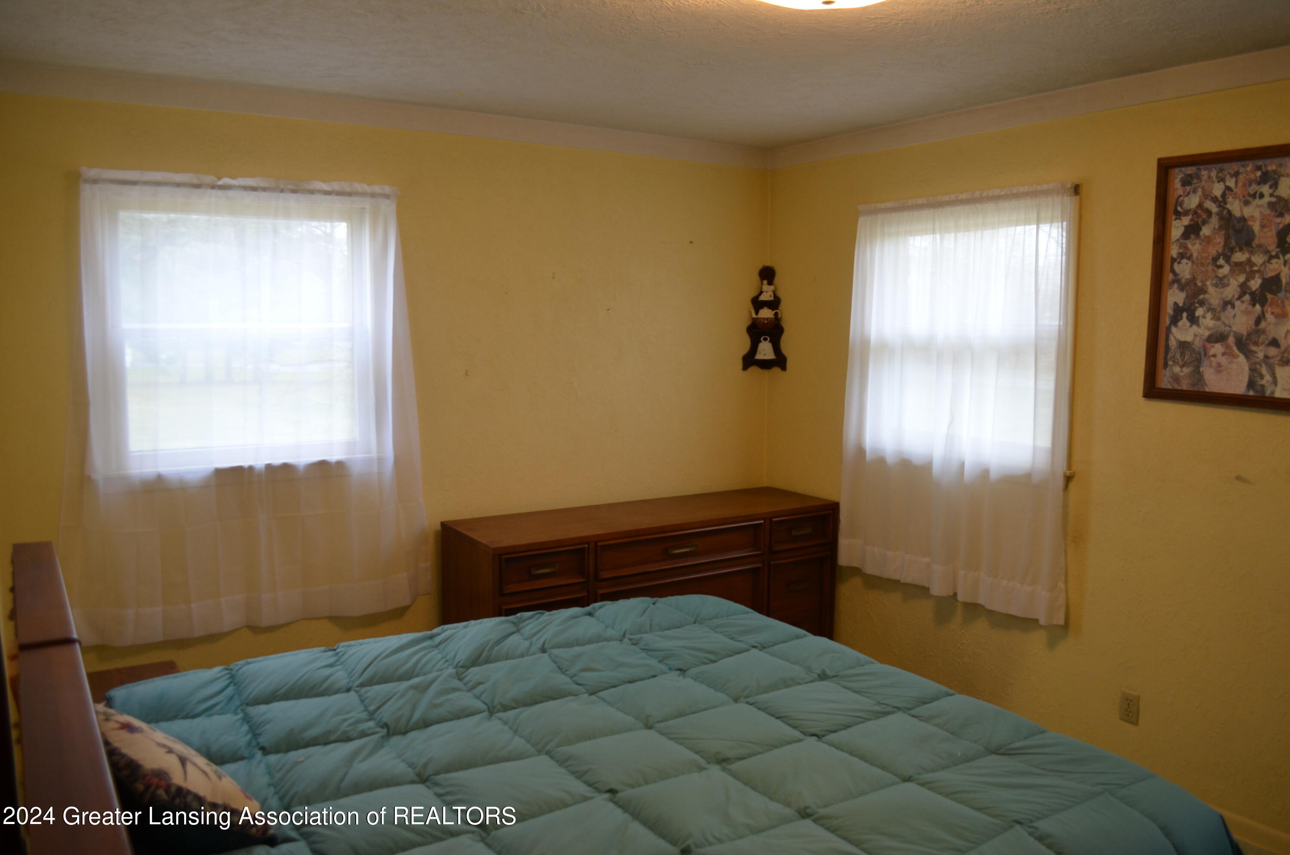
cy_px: 428
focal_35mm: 27
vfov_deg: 47.7
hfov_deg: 67.5
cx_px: 645
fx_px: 965
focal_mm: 18
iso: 400
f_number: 4
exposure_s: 1/60
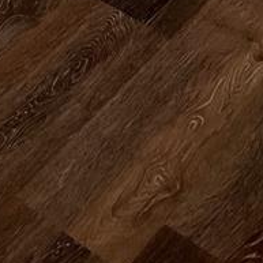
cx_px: -234
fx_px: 1229
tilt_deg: -12.6
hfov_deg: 11.2
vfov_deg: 9.4
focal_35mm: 143
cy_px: -549
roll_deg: -0.2
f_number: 1.5
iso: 50
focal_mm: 5.7
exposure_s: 1/389
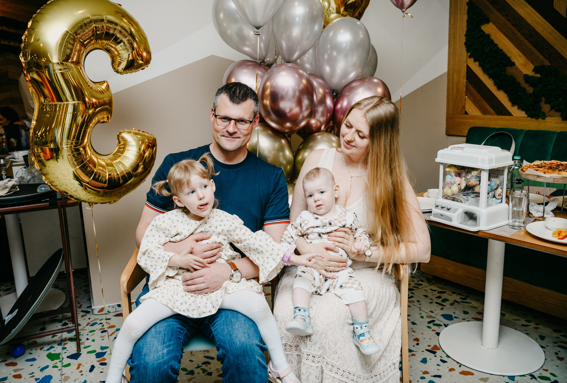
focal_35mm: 32
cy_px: 184
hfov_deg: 59.2
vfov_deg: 42.0
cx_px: 268
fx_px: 499
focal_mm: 30
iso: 125
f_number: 3.5
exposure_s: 1/160
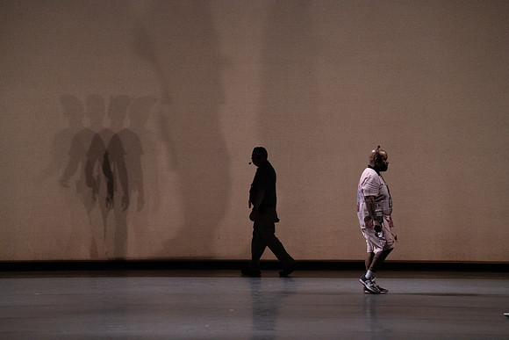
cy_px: 170
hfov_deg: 11.3
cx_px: 254
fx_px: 2574
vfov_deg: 7.5
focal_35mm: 182
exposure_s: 1/500
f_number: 6.3
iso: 12800
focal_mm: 182
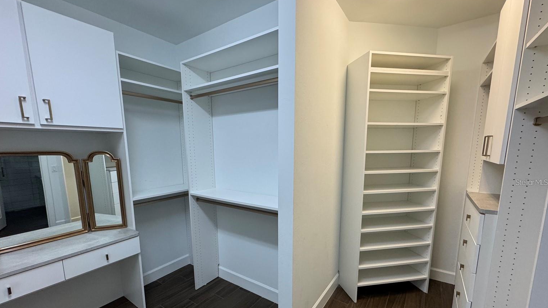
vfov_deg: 66.6
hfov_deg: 99.3
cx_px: 262
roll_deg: +0.6
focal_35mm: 16
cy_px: 182
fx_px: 233
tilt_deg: -8.4
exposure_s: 1/120
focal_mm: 2.22
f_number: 2.2
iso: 250
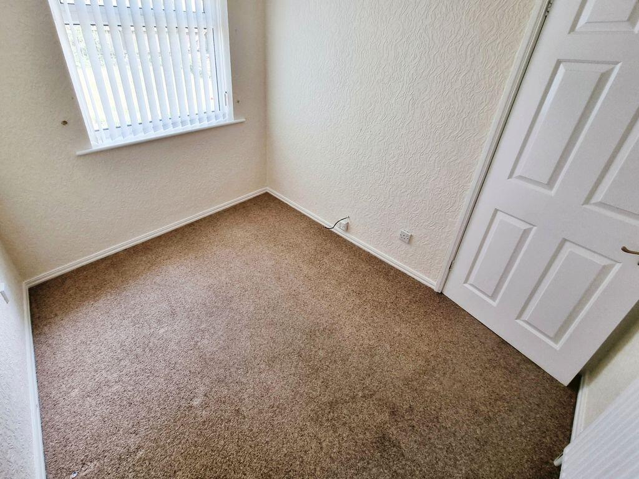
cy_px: 240
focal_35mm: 13
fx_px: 240
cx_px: 320
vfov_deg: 89.9
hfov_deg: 106.2
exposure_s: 1/60
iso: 100
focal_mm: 2.2
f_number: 2.2
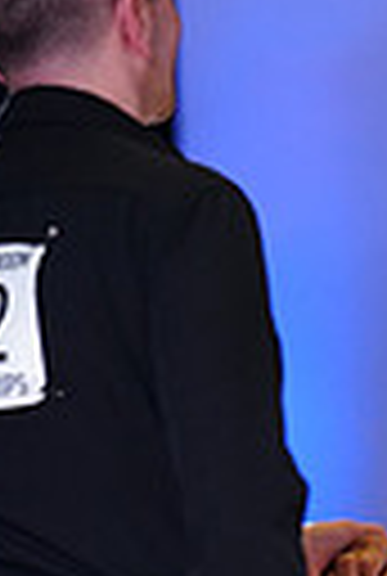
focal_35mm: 647
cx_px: 551
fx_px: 10376
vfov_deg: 3.2
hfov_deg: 2.1
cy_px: 824
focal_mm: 143
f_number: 2.8
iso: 2000
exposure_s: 1/400
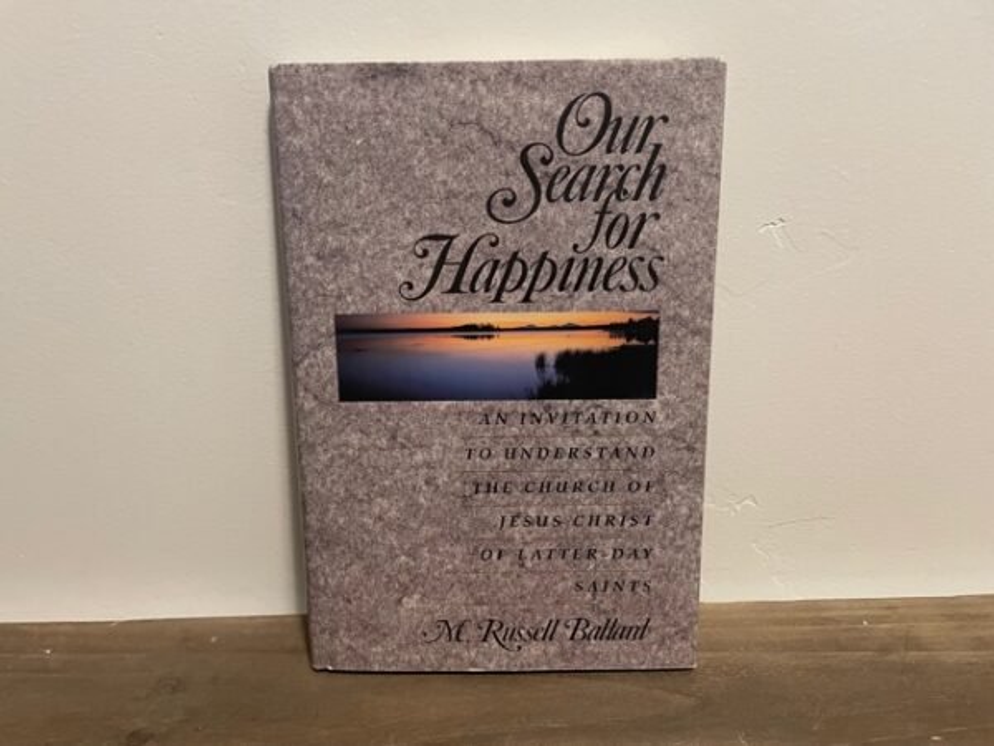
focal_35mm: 26
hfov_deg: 67.3
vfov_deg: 53.1
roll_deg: +0.7
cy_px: 373
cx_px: 497
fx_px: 747
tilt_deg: -22.9
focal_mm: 4.2
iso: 320
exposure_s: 1/60
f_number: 1.6
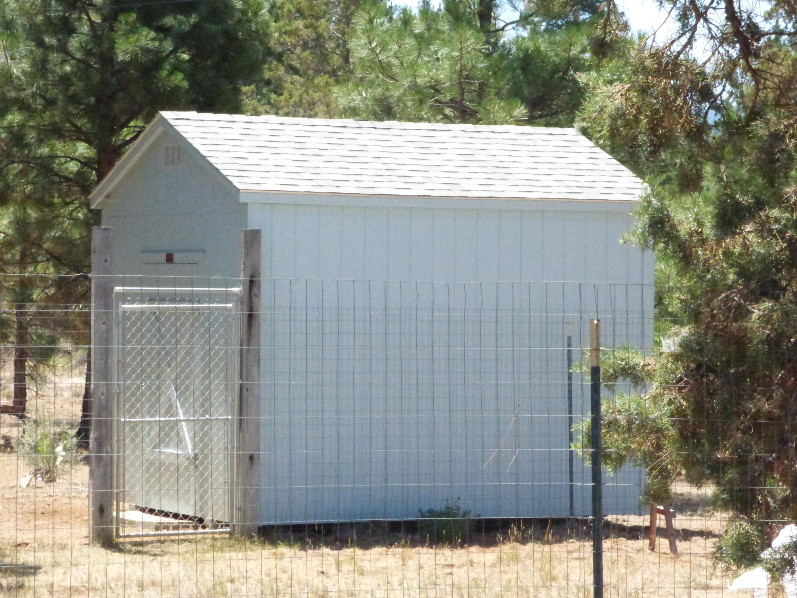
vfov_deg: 11.9
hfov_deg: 15.8
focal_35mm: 125
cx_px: 398
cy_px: 299
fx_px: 2878
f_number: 8
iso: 3200
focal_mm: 22.39
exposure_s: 1/2000
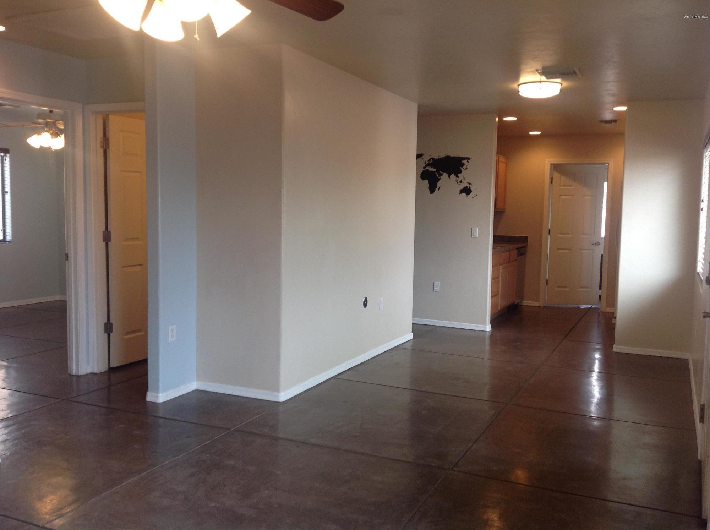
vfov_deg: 40.6
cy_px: 265
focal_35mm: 35
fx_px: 717
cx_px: 355
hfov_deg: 52.7
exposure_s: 1/60
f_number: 2.4
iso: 64
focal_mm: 4.28
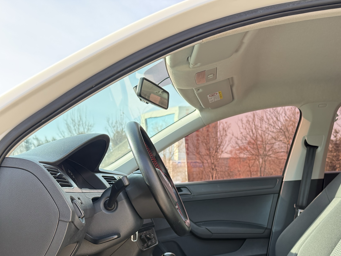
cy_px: 222
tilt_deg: -4.2
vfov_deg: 32.9
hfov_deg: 44.8
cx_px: 183
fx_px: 414
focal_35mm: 42
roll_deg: -0.4
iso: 100
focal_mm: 6.76
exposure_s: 1/265
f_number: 1.78
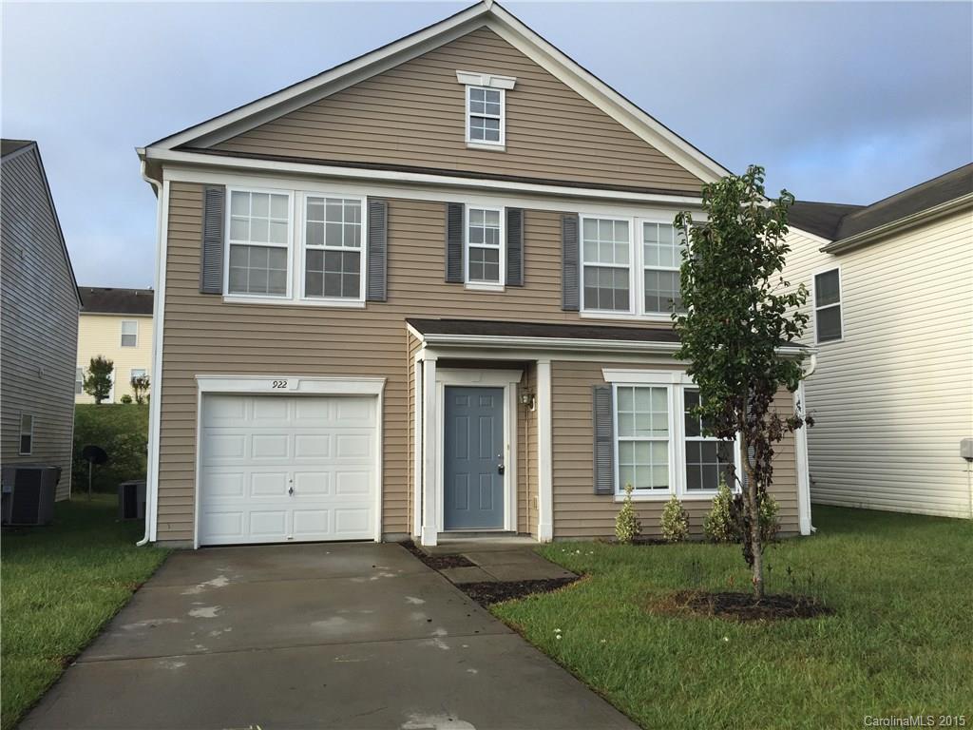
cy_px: 365
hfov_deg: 61.7
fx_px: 815
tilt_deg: +6.2
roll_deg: +0.0
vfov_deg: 48.2
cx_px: 486
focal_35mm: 29
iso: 32
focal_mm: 4.15
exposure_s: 1/1041
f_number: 2.2
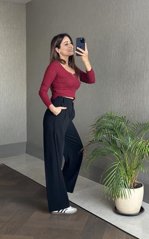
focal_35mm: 52
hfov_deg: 24.9
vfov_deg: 38.8
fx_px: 337
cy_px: 120
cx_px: 63
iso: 250
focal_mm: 6.86
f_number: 1.78
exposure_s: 1/60
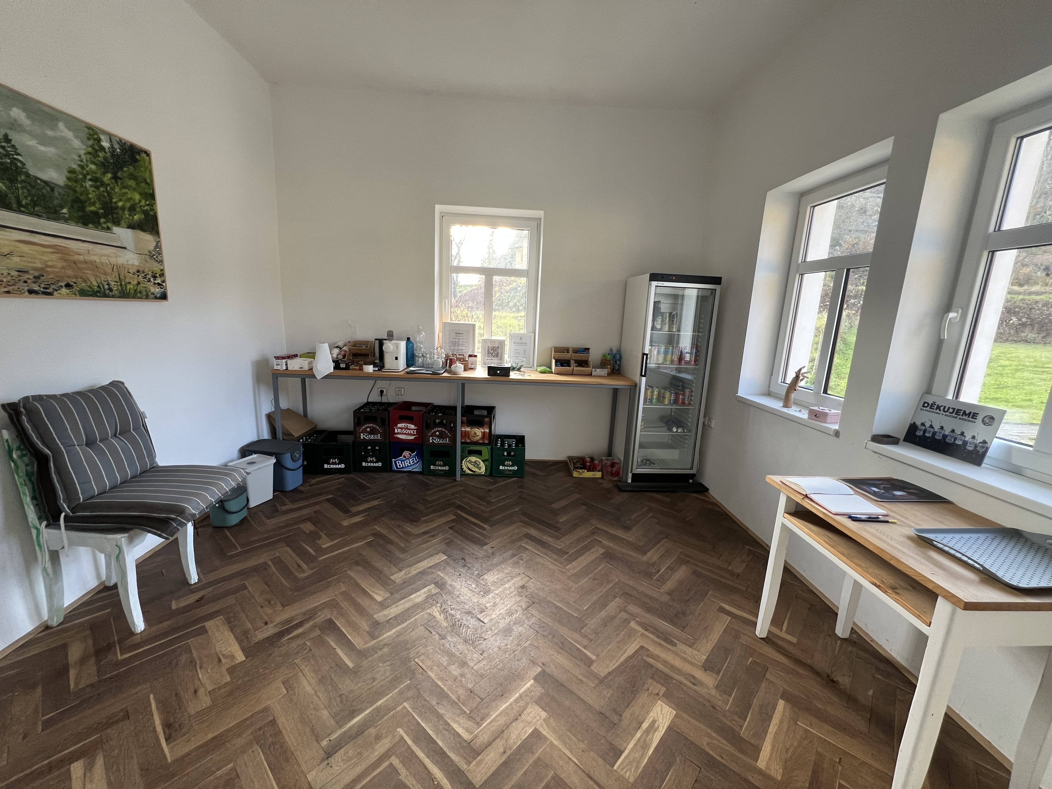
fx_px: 395
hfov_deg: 106.2
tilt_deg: -10.5
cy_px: 394
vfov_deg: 89.9
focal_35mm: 13
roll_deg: -2.2
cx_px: 526
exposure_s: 1/99
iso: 160
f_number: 1.8
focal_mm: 1.57
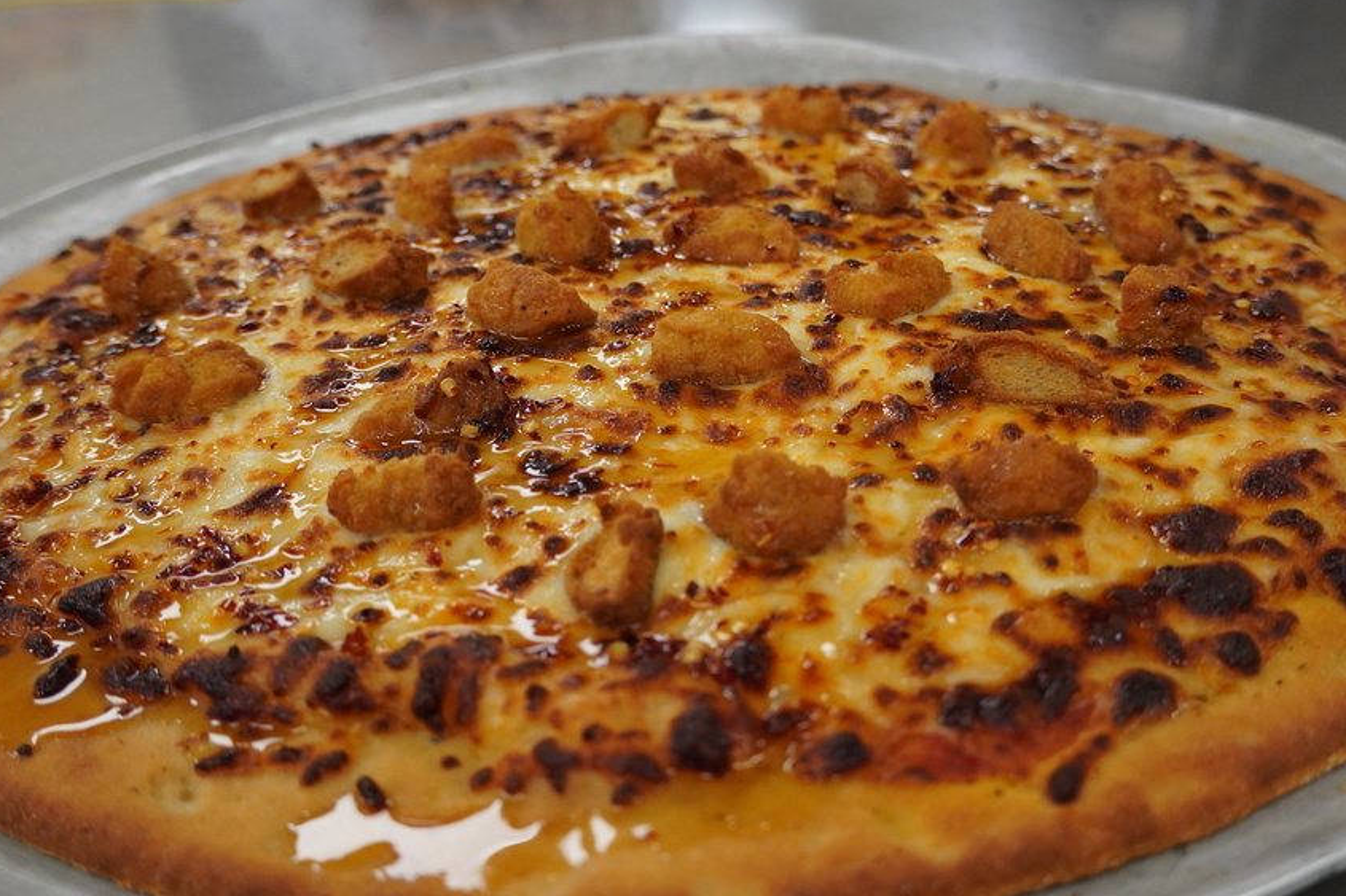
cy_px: 446
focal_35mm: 40
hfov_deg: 48.4
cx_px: 722
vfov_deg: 33.4
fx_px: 1495
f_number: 4
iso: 1250
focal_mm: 22
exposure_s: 1/160
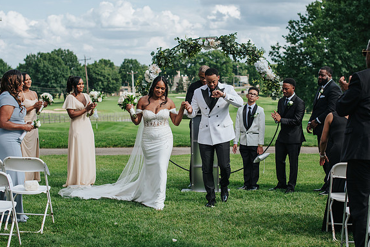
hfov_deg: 29.6
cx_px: 206
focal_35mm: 68
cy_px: 128
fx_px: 699
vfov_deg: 20.0
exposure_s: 1/1600
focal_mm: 50
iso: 160
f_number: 3.2
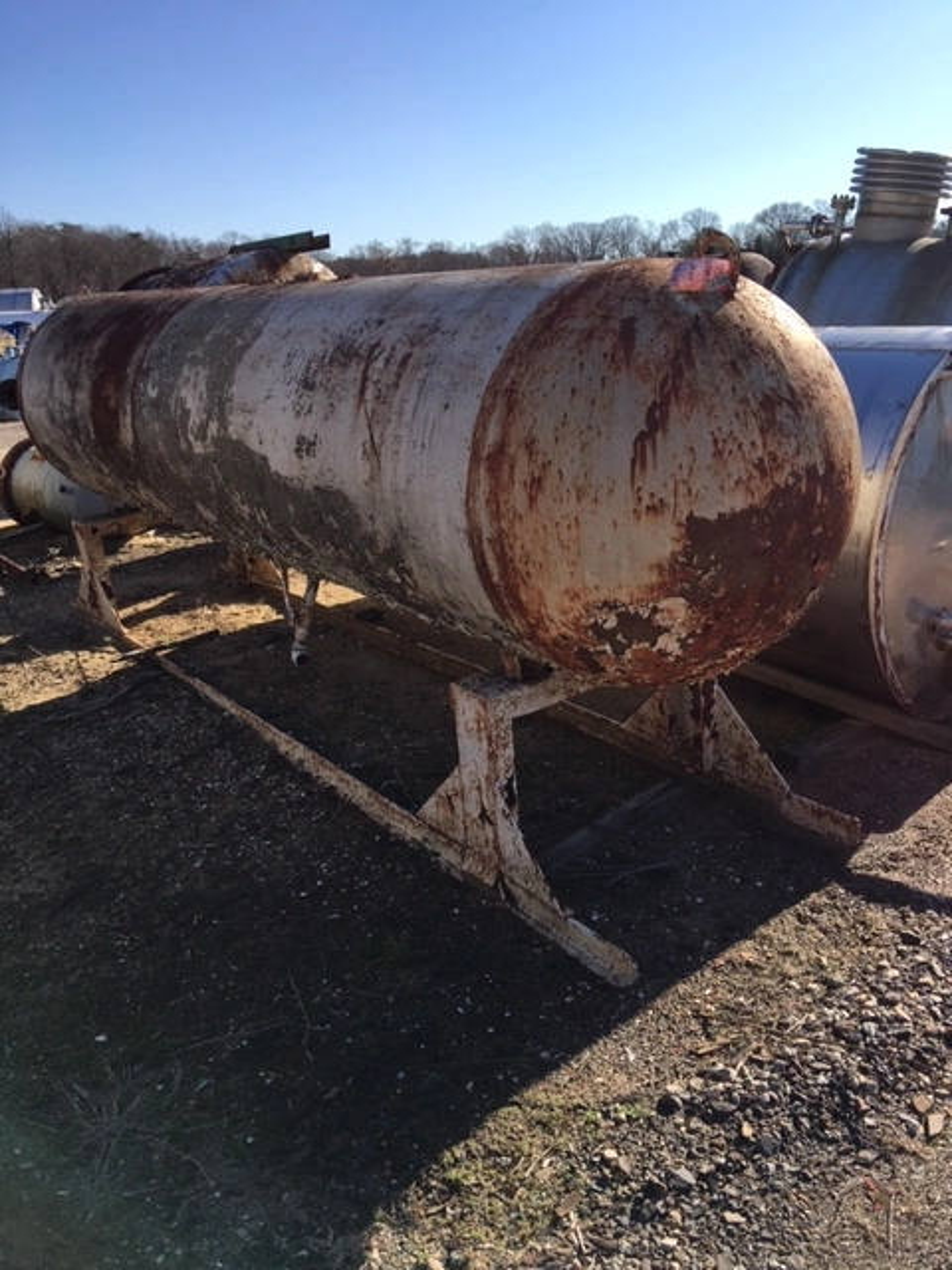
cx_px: 476
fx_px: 1063
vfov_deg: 61.7
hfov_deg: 48.2
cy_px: 635
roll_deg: +1.8
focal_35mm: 29
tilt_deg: -16.3
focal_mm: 4.15
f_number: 2.2
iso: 25
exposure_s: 1/1054
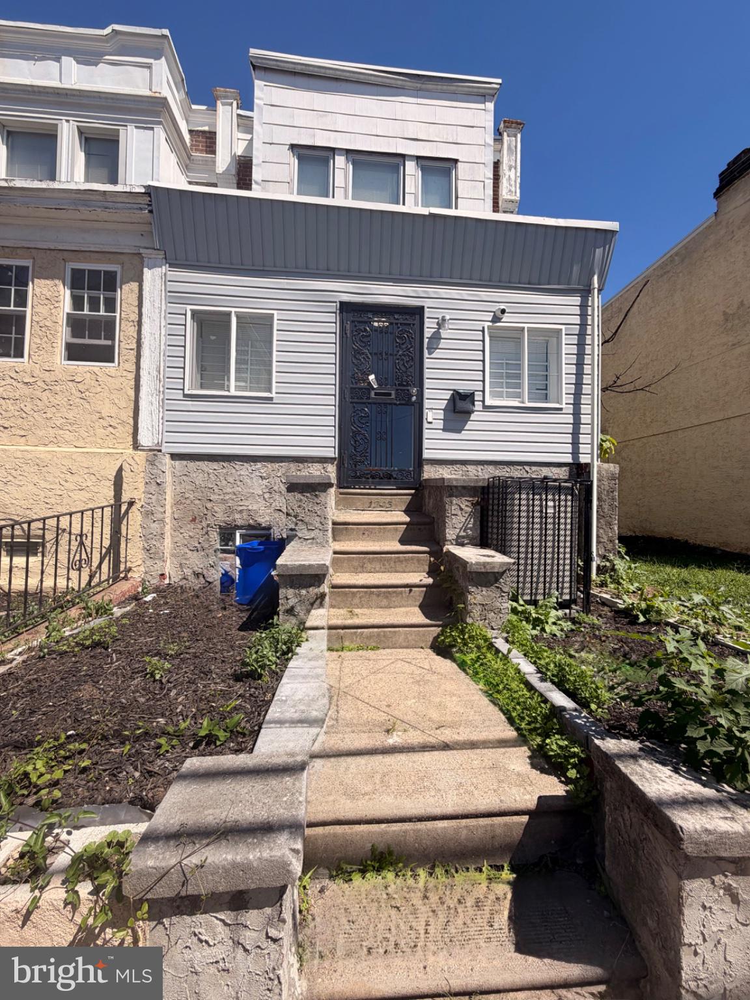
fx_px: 404
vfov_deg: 102.1
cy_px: 500
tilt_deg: +1.0
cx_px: 375
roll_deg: -0.7
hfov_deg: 85.7
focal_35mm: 14
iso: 20
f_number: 2.2
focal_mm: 2.22
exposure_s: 1/876
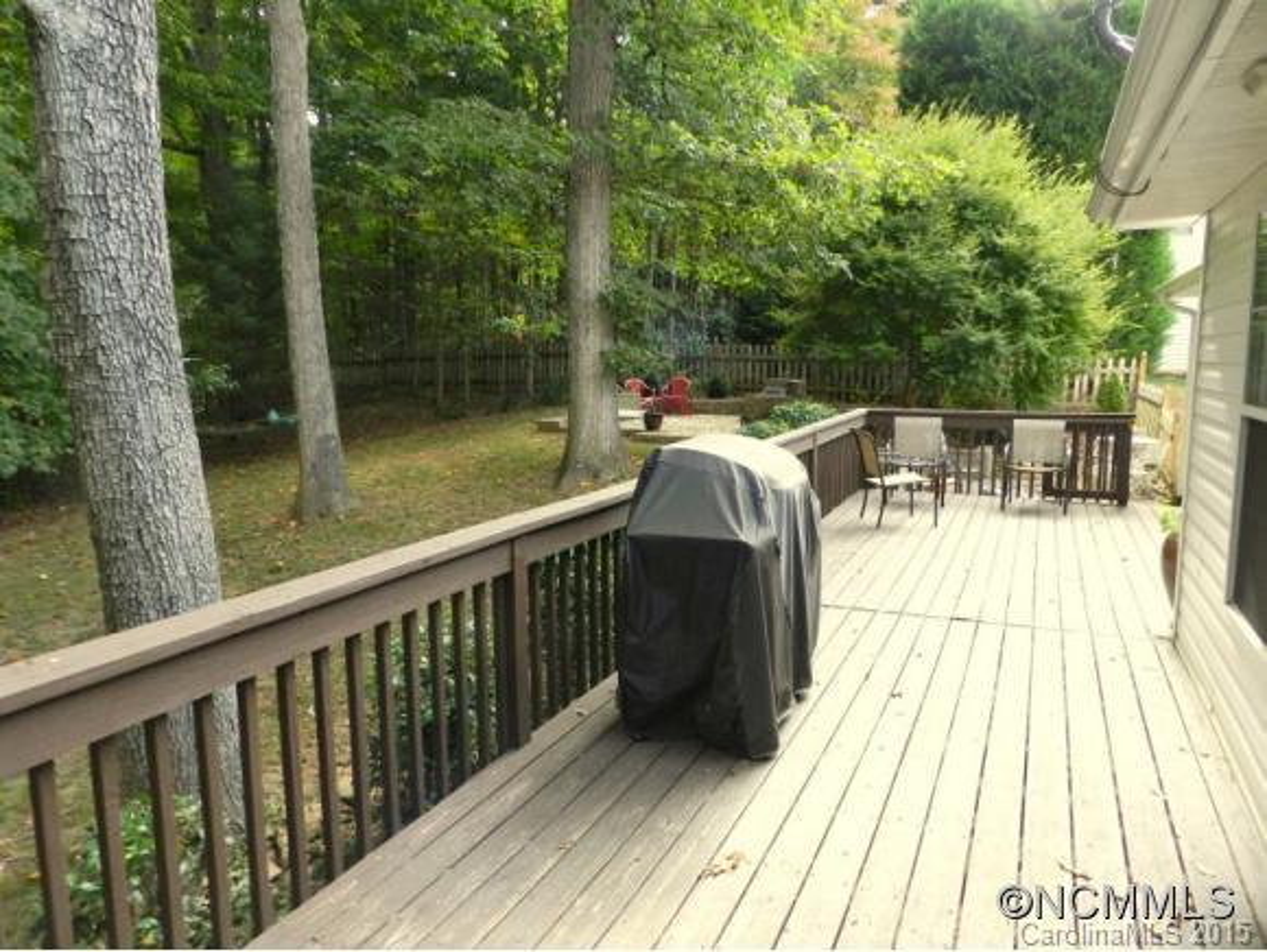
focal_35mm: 23
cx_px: 634
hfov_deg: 73.9
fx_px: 843
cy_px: 476
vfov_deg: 59.0
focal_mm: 4
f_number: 3.4
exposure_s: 1/125
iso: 160
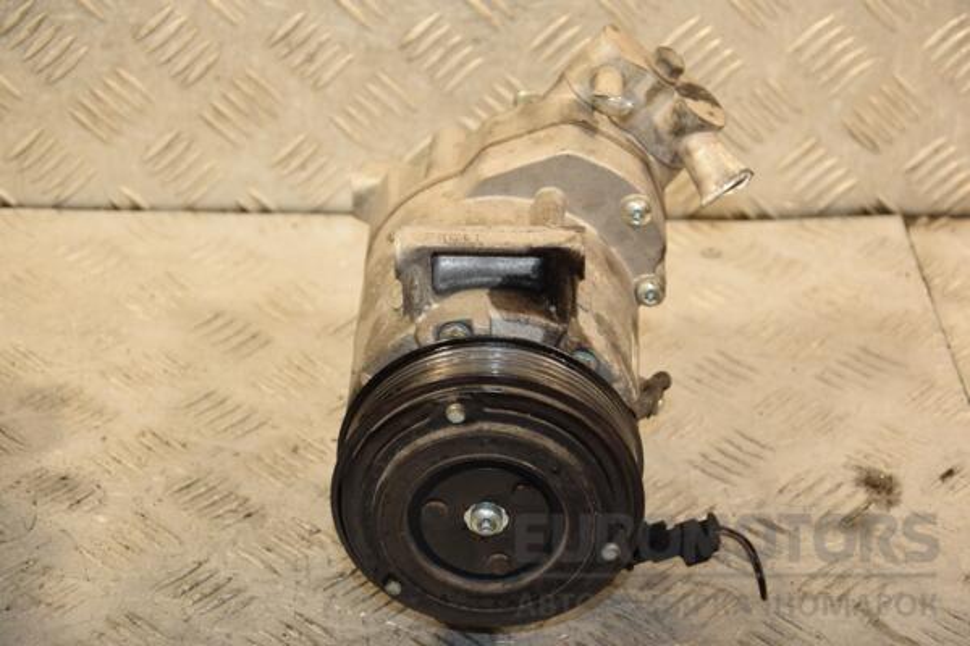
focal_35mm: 99
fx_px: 2667
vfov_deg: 13.8
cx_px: 485
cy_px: 323
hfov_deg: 20.6
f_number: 5.6
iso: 800
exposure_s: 1/200
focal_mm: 66
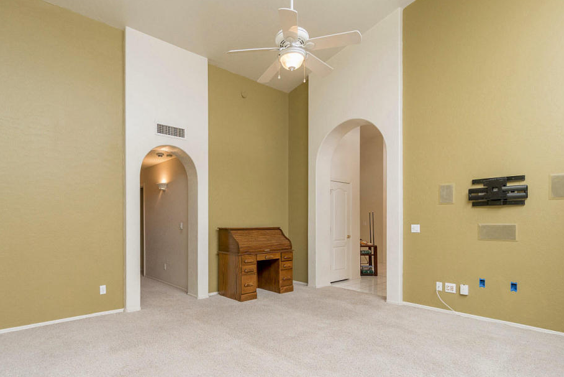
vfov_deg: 64.0
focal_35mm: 19
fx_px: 298
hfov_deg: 86.6
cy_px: 225
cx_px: 252
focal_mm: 10
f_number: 6.3
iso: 500
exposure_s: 1/50
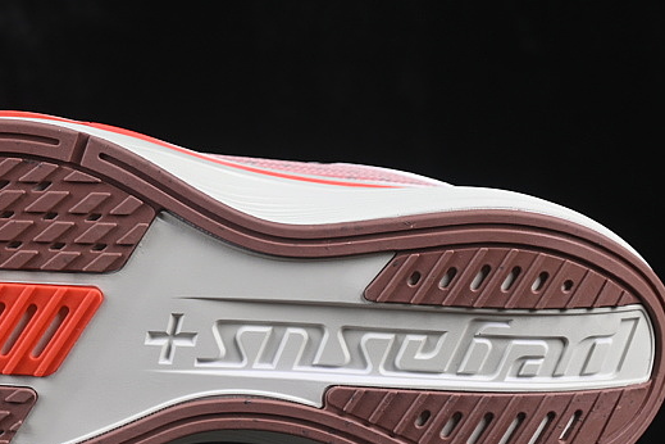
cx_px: 176
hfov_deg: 13.1
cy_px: 216
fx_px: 2881
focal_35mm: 156
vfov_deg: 8.8
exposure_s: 1/80
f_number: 8
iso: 160
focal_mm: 50
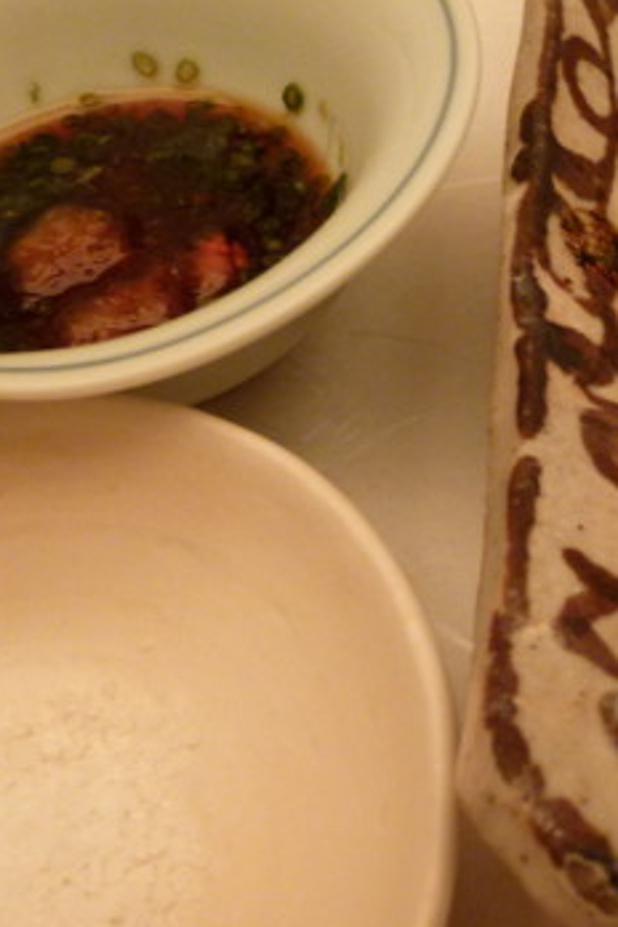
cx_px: 722
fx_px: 1107
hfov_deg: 27.7
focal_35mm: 43
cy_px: 448
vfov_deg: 45.4
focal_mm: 4.3
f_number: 3.3
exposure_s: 1/10
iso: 200
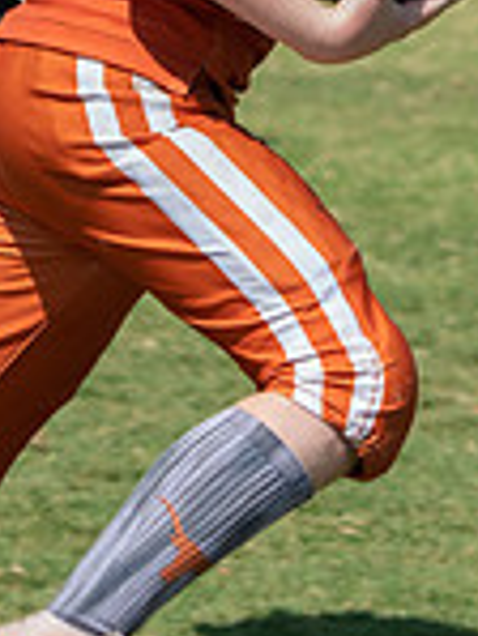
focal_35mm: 467
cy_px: 25
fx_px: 8586
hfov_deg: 3.2
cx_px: 187
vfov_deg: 4.2
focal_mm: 100
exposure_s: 1/800
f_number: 5.6
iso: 200
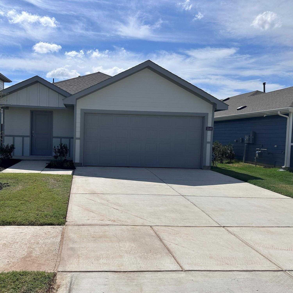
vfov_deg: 55.6
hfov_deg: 55.1
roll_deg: -1.8
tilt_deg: -2.9
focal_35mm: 29
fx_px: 278
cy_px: 147
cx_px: 112
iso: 80
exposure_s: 1/12048
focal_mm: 6.86
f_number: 1.78
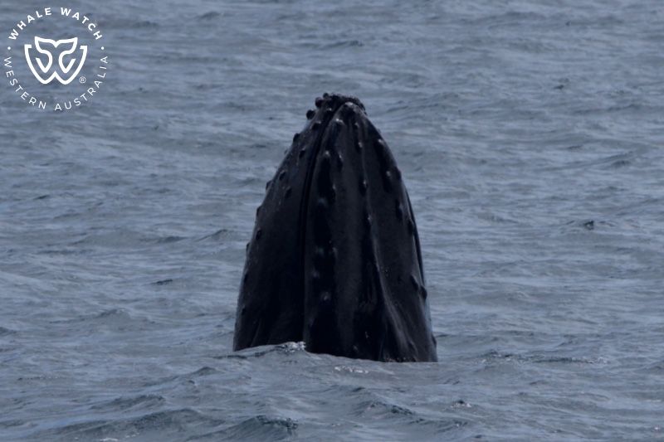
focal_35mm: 419
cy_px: 221
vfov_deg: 3.3
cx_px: 332
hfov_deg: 4.9
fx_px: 7726
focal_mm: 419
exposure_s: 1/3200
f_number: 8
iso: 640
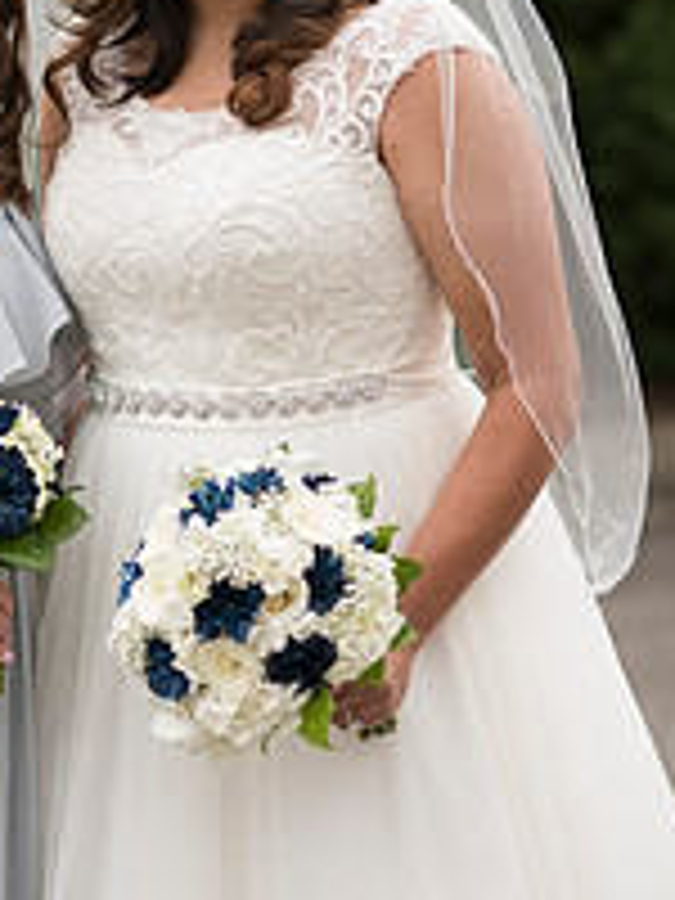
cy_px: 261
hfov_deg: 8.0
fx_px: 4784
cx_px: 68
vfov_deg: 10.7
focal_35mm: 184
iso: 125
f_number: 2.2
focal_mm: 85
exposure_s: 1/200
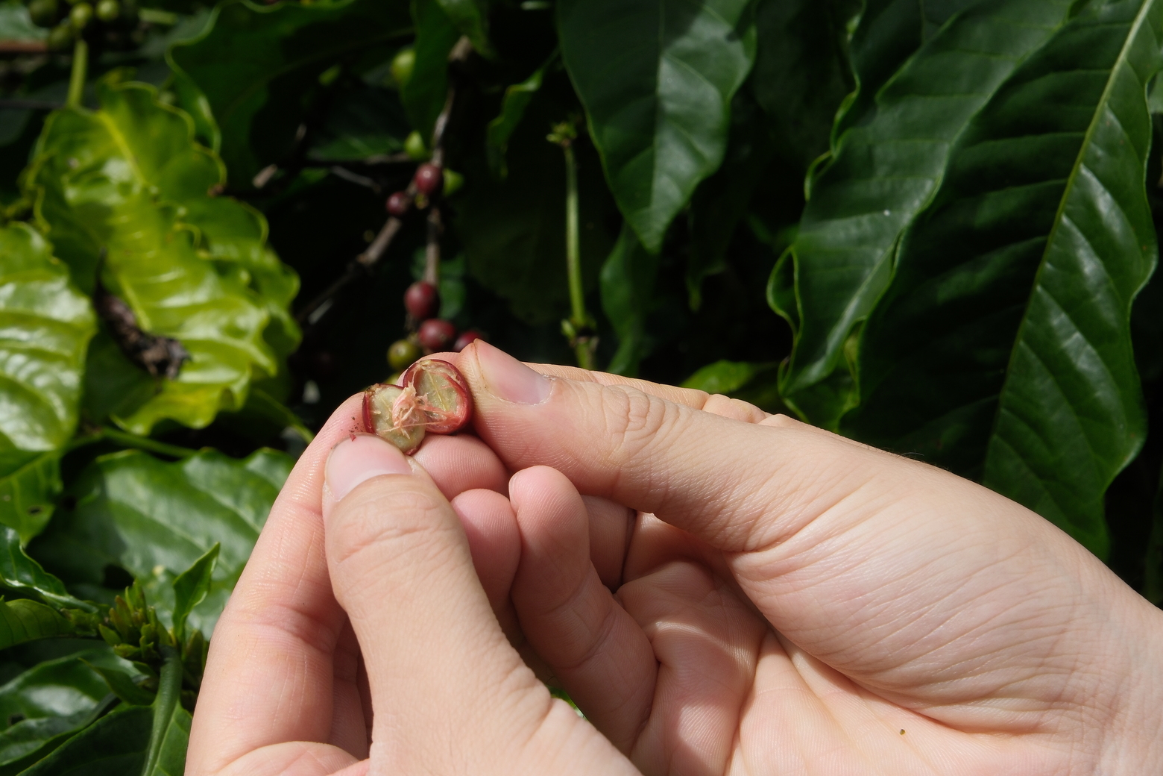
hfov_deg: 24.5
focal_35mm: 83
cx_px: 582
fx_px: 2681
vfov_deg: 16.5
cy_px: 388
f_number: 18
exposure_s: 1/180
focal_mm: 55
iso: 400
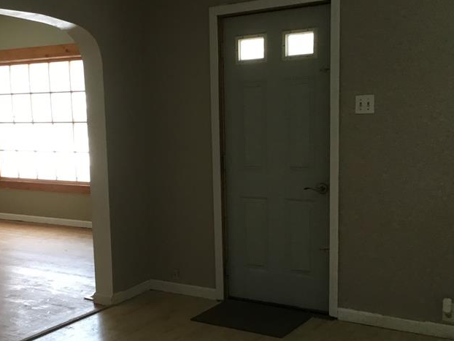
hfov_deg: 37.2
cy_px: 210
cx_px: 162
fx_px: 669
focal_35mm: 51
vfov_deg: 28.5
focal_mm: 3.3
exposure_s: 1/30
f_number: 2.4
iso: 32
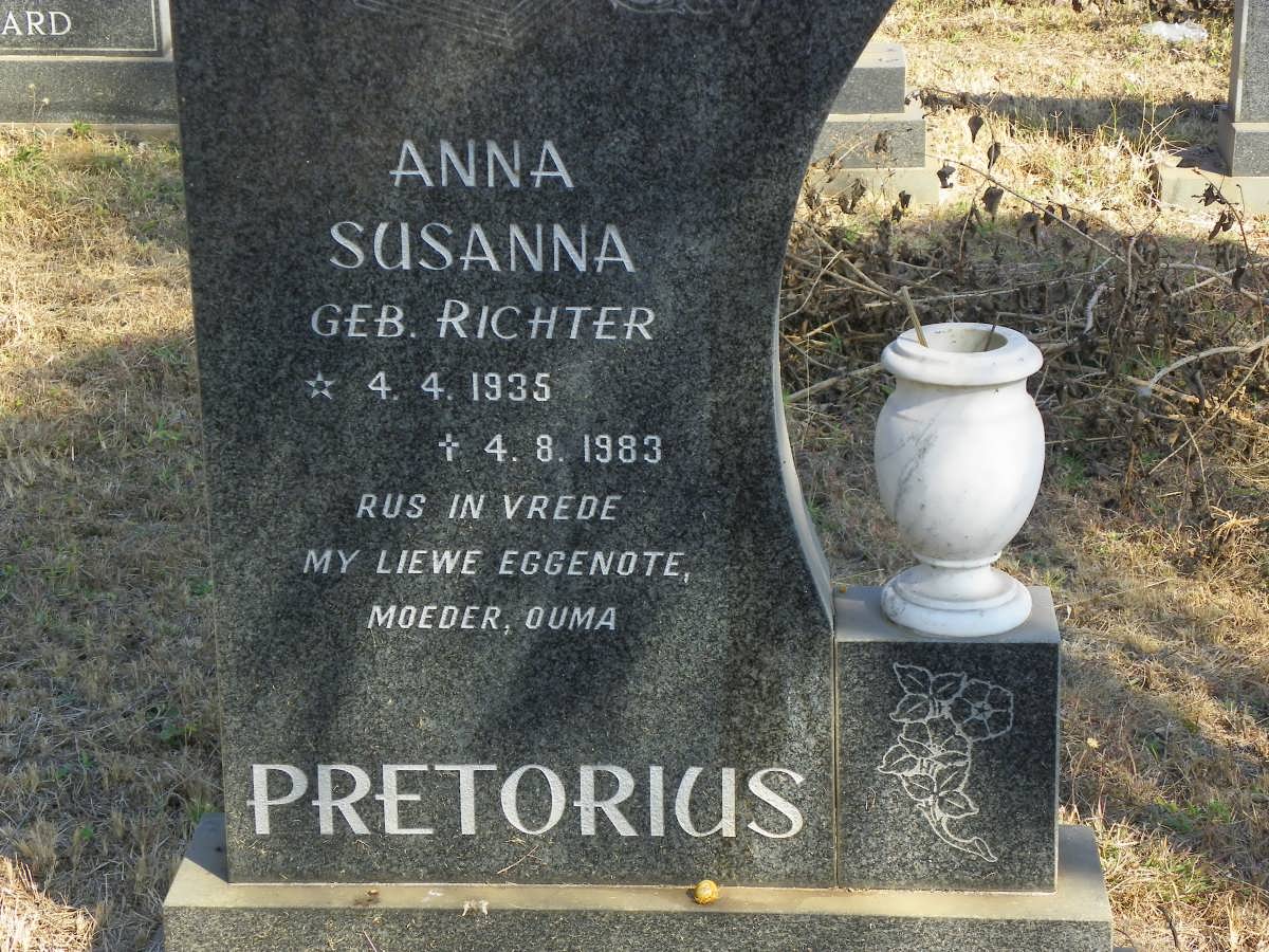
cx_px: 634
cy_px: 476
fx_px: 3043
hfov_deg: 23.6
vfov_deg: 17.8
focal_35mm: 83
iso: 64
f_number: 4
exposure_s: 1/160
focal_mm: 14.7
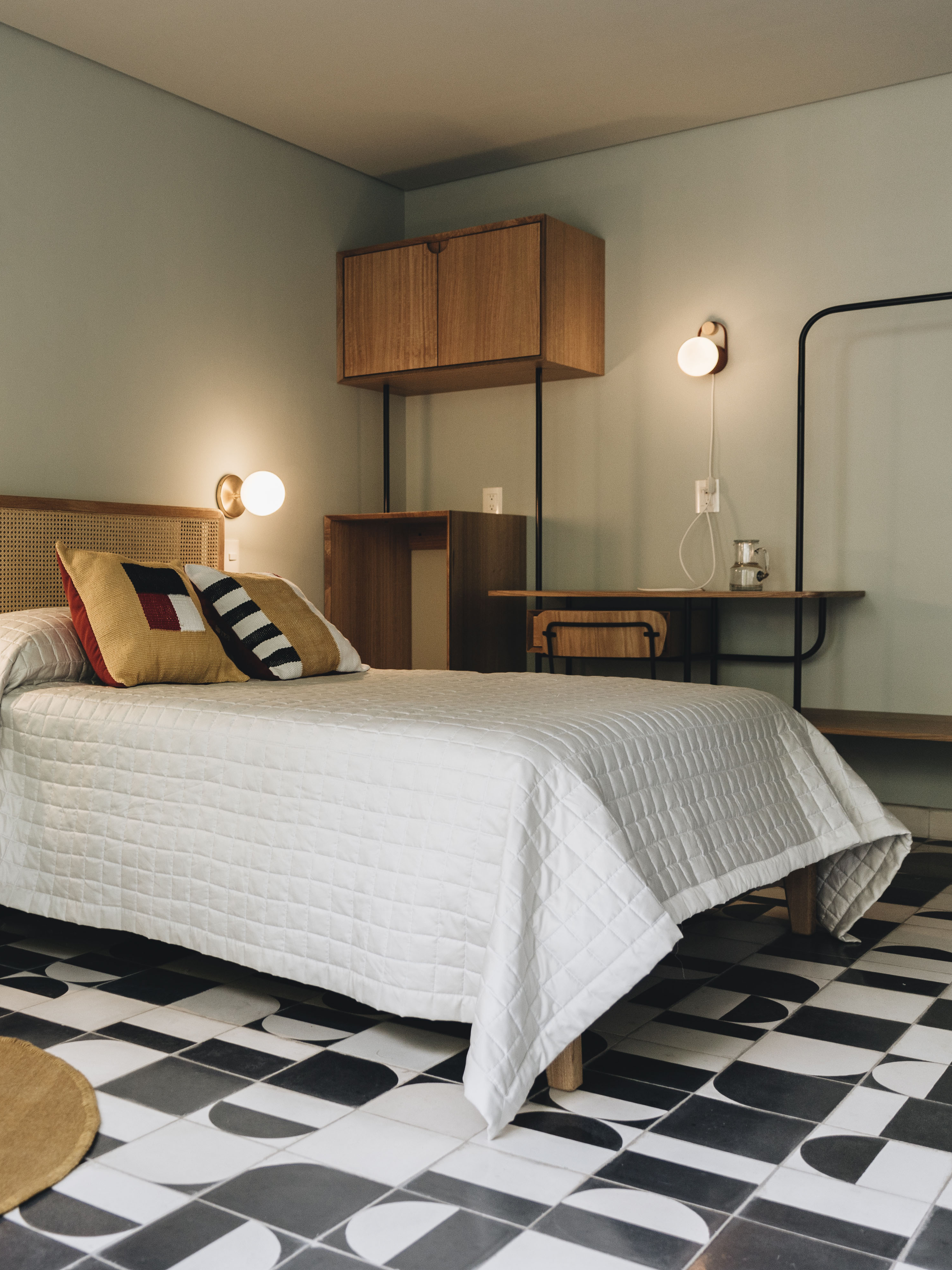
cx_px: 226
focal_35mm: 35
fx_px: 1283
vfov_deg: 52.6
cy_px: 634
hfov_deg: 39.5
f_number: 2.8
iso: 200
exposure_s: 1/100
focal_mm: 24
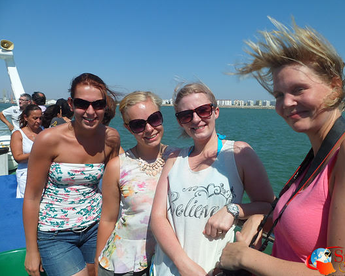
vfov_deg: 51.5
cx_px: 190
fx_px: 286
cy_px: 136
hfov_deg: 62.1
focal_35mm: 28
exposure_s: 1/250
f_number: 9.4
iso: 80
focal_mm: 4.9
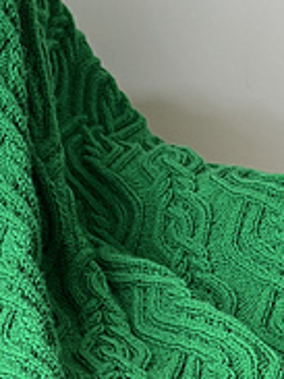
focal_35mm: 91
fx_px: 997
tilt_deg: -35.9
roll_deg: -2.7
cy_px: 414
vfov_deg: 20.6
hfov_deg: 15.7
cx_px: -50
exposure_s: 1/83
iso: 125
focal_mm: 5.7
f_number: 1.5
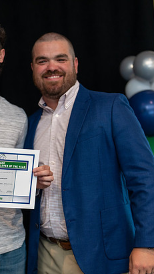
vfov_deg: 22.7
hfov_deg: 12.8
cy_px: 137
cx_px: 21
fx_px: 682
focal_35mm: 94
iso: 200
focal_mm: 50
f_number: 1.2
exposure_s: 1/320
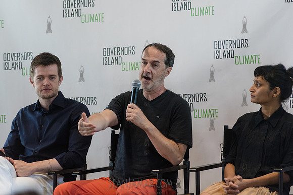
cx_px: 146
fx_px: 1633
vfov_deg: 6.9
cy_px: 98
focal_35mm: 201
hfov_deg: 10.3
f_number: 4
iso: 4000
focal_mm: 200
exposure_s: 1/320
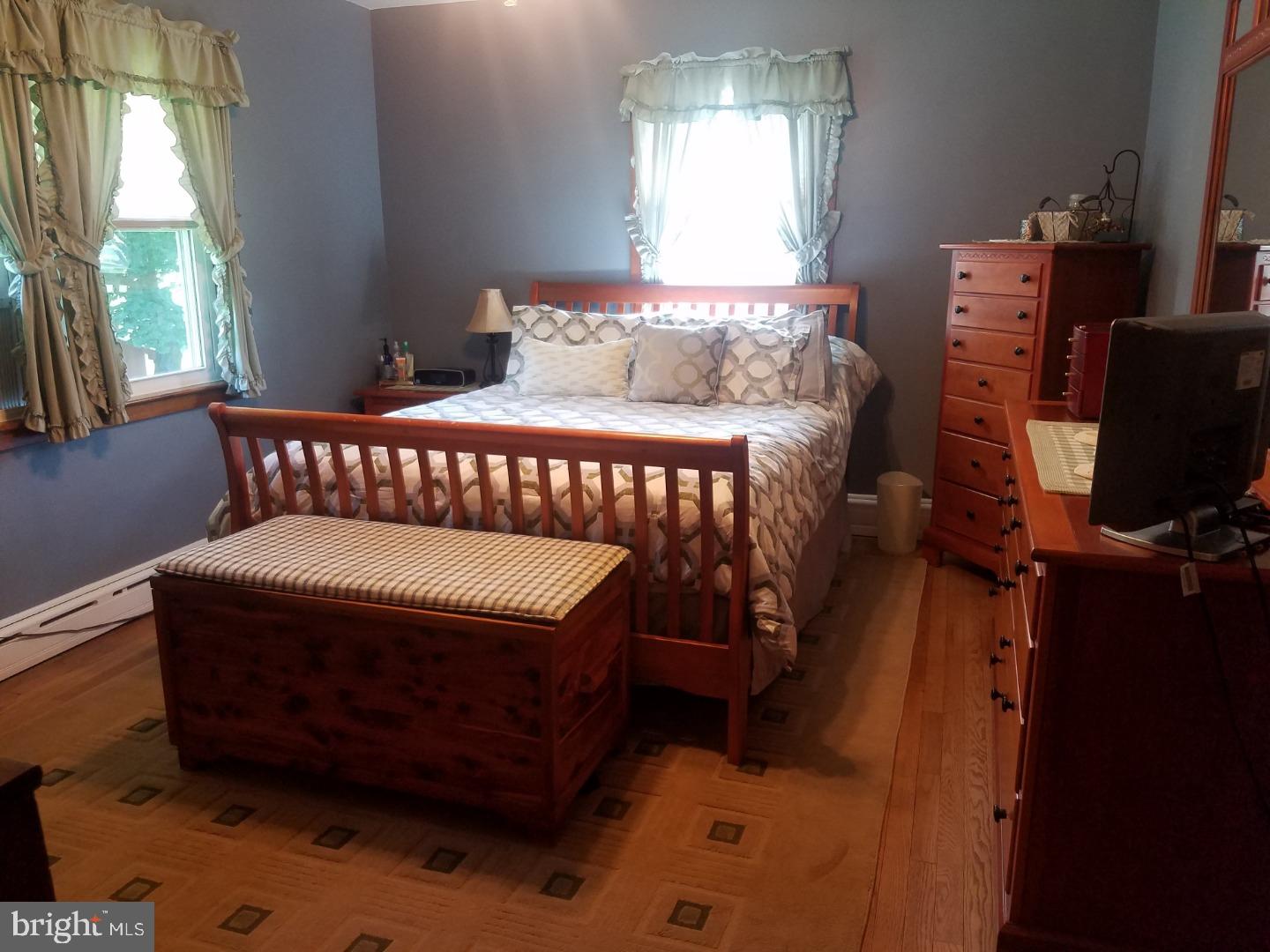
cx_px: 635
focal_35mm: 26
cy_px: 476
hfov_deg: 67.3
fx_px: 954
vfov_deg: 53.1
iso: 125
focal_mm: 4.2
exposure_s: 1/30
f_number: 1.7
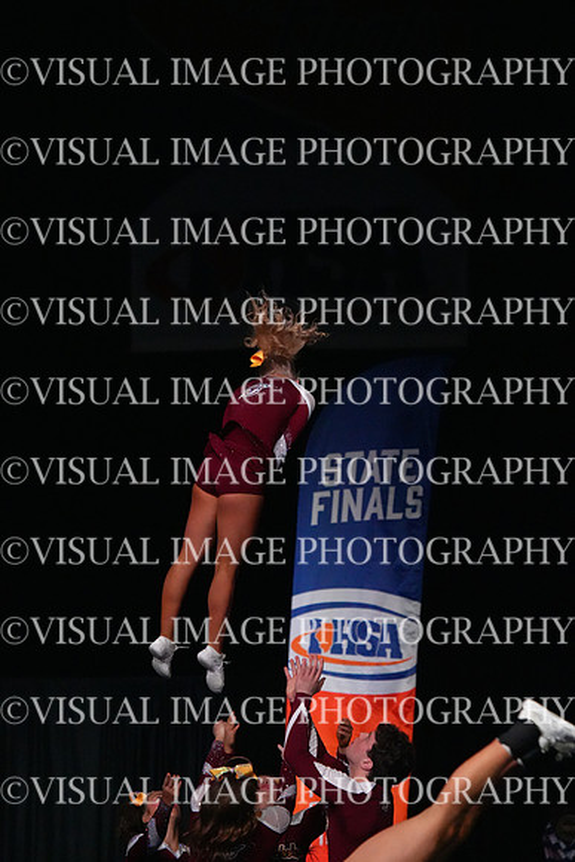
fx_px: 5626
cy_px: 431
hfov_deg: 5.9
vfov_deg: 8.8
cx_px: 288
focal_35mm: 235
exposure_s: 1/1250
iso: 16000
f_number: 5.6
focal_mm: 235
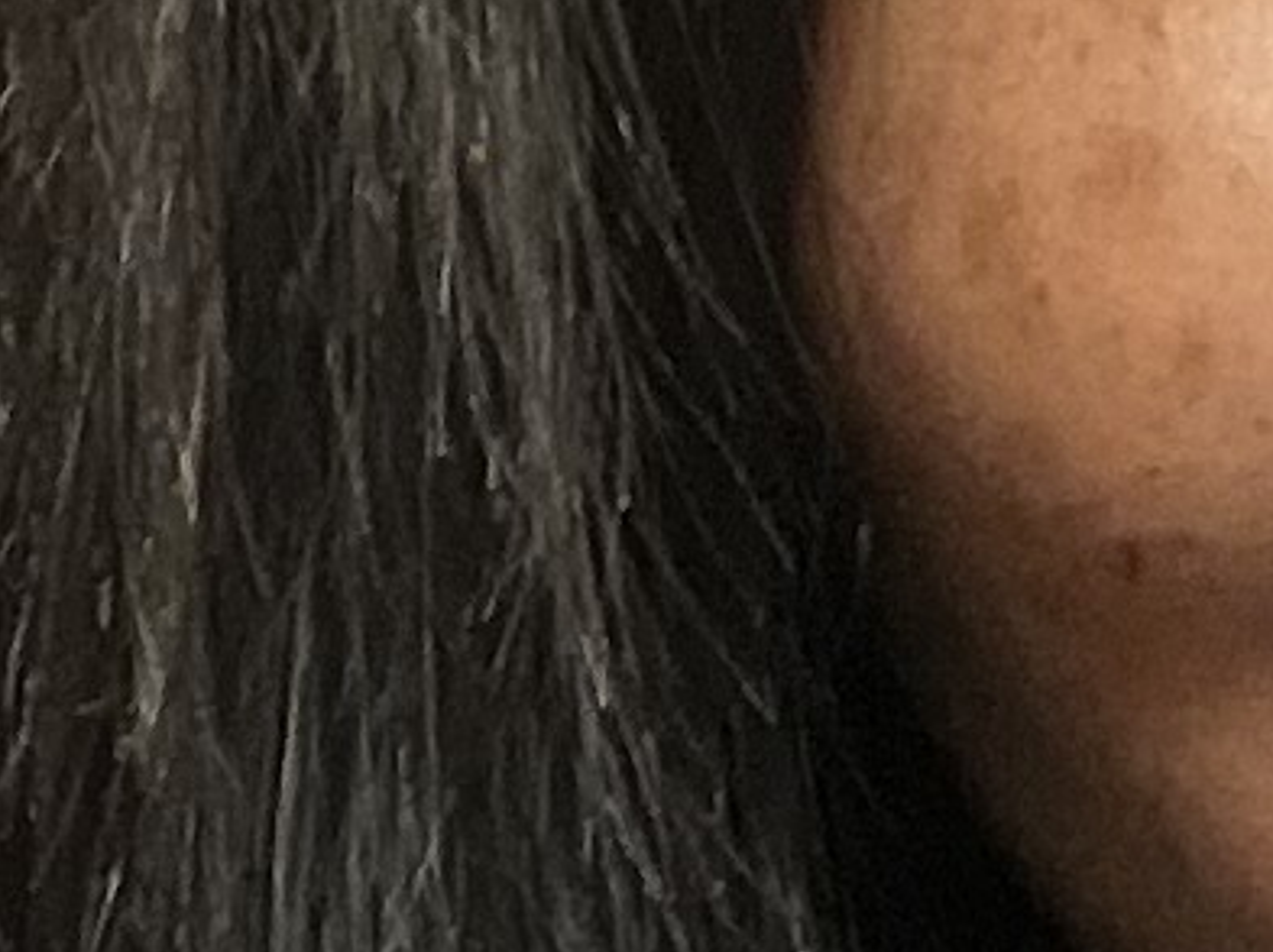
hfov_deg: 8.2
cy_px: 674
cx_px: 2086
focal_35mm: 236
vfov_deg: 6.3
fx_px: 8671
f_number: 2.2
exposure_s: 1/40
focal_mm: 2.71
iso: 250
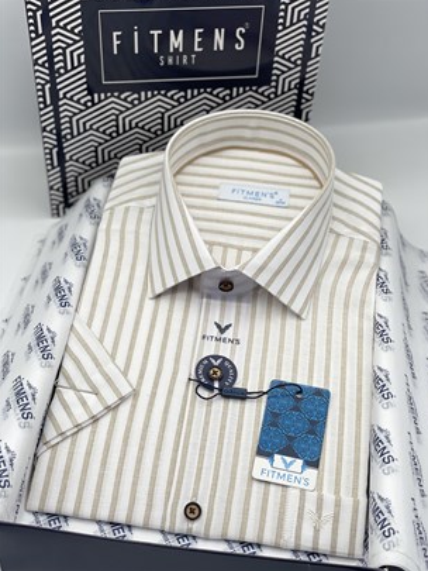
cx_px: 215
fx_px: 873
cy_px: 283
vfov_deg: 36.2
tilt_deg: -42.6
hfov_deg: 27.5
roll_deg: -2.5
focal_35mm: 53
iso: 32
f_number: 2
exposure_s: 1/268
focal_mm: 6
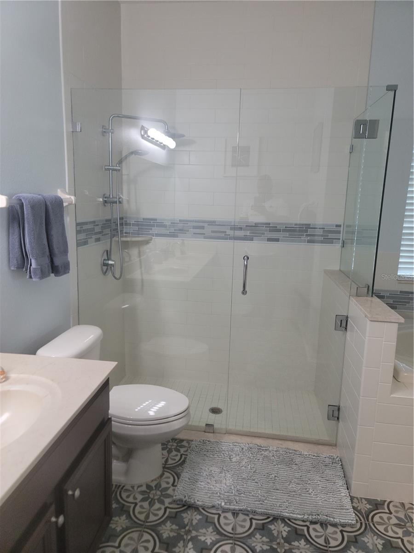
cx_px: 207
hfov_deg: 54.9
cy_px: 276
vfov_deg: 69.4
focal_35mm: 25
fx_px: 399
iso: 160
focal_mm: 7
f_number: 1.8
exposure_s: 1/60
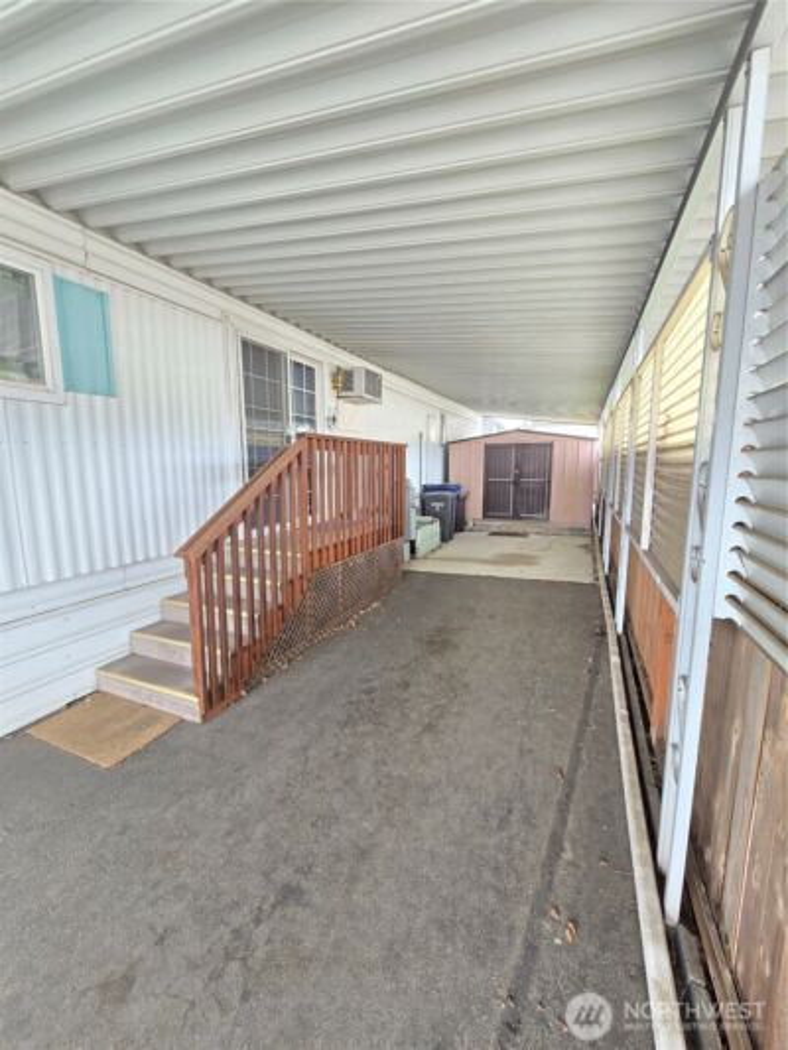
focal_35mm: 13
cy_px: 525
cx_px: 394
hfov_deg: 89.9
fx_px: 394
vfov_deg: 106.2
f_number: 2.2
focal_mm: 2.2
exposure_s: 1/60
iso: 100
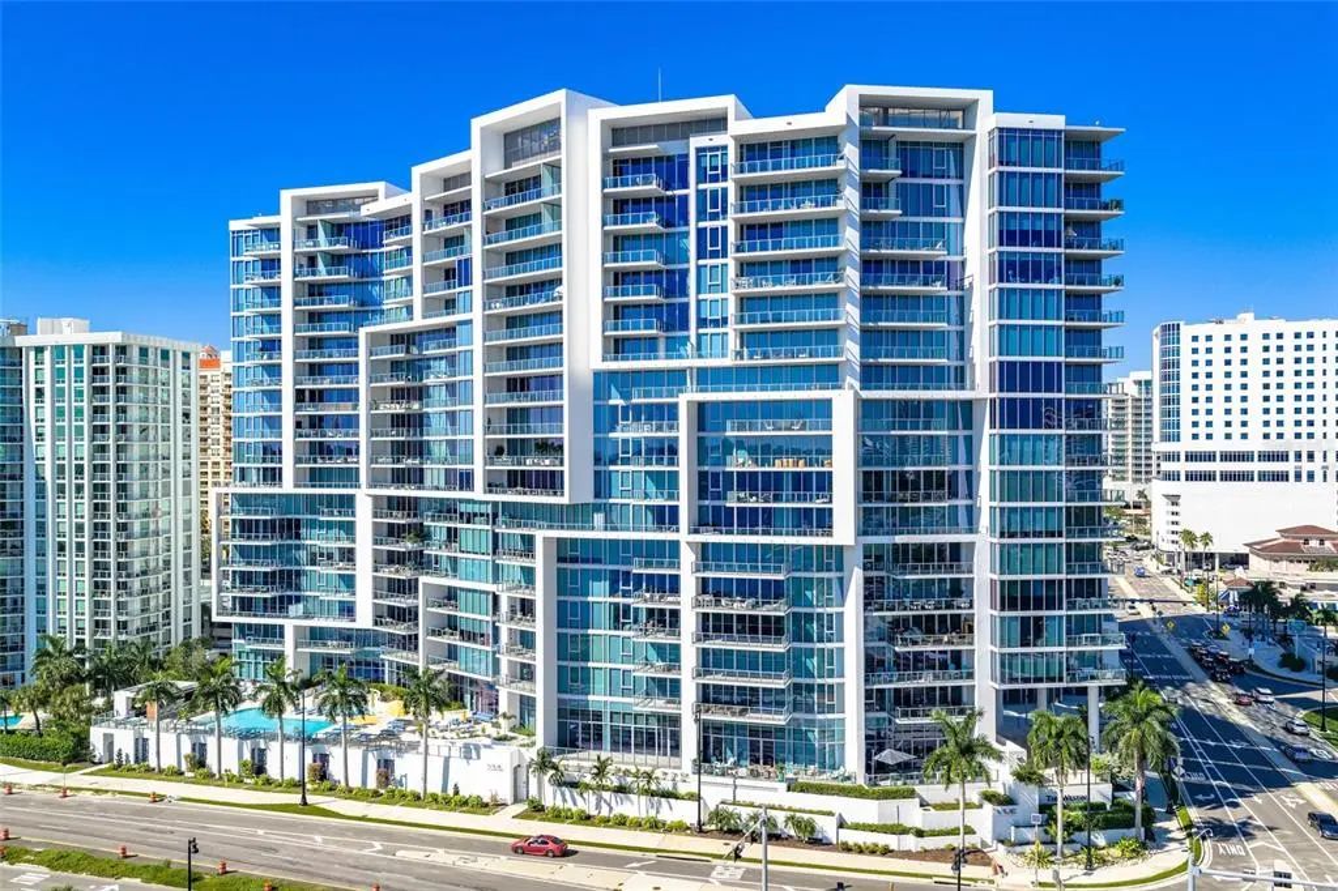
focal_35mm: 28
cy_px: 446
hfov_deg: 65.5
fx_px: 1040
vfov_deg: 46.4
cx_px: 669
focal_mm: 14.45
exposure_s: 1/240
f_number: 2.8
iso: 320
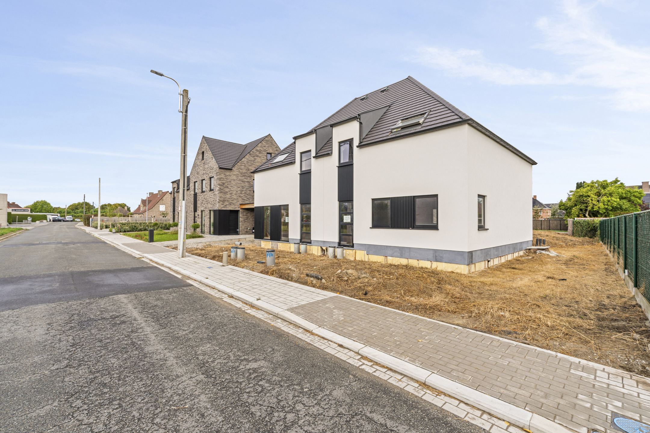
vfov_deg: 73.7
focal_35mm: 16
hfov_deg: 96.7
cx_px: 325
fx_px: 289
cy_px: 216
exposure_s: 1/40
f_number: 13
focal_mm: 16
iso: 100
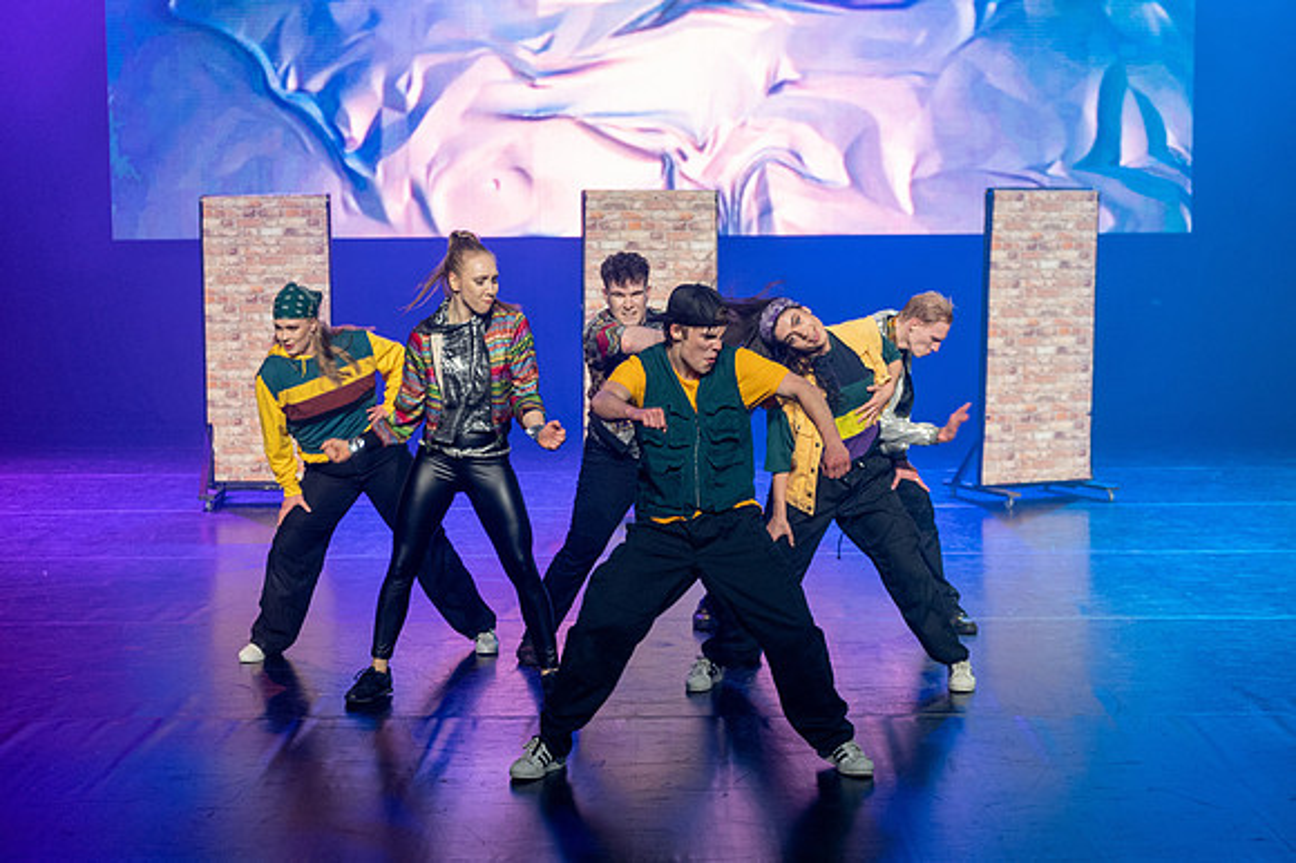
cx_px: 633
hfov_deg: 31.3
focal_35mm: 64
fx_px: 2313
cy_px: 456
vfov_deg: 21.1
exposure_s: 1/100
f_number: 2.8
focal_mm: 52
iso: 3200
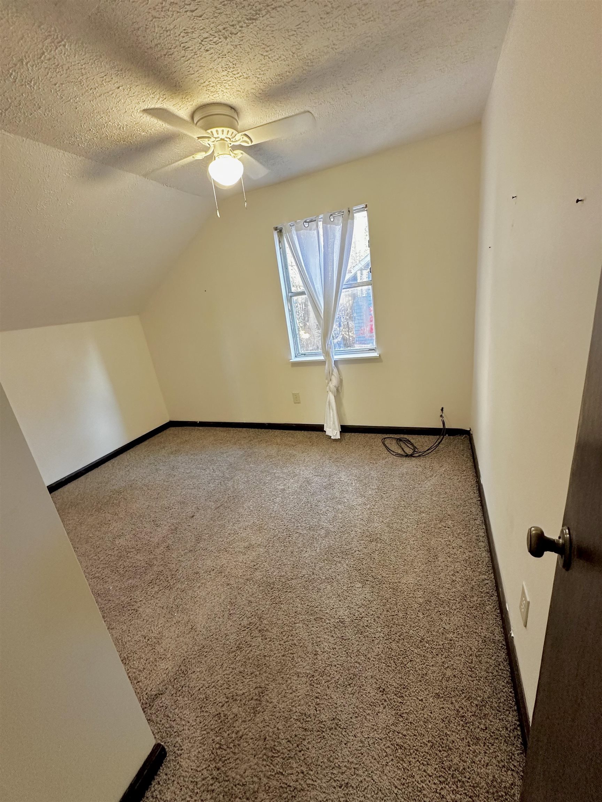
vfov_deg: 102.1
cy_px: 401
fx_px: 325
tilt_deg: -17.5
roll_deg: +7.4
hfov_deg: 85.7
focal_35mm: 14
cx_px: 301
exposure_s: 1/60
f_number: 2.2
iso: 250
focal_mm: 2.22
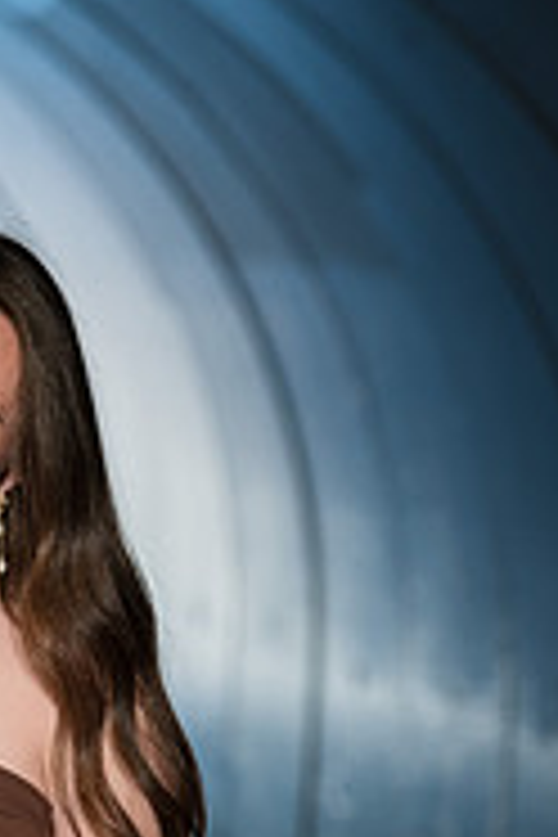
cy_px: 860
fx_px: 8718
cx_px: -86
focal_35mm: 375
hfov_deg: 3.7
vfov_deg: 5.5
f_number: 6.3
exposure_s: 1/320
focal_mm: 155
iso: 640
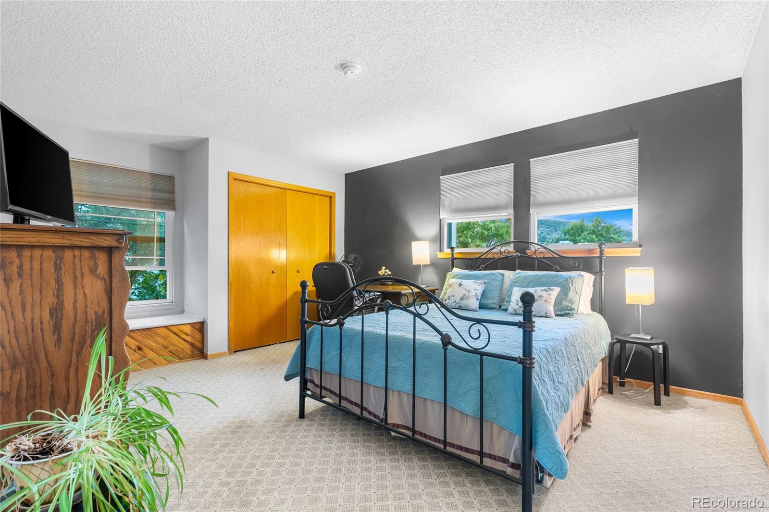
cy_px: 256
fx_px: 352
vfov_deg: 72.0
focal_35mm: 16
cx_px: 384
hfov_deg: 95.0
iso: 200
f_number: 8
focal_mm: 16.5
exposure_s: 4
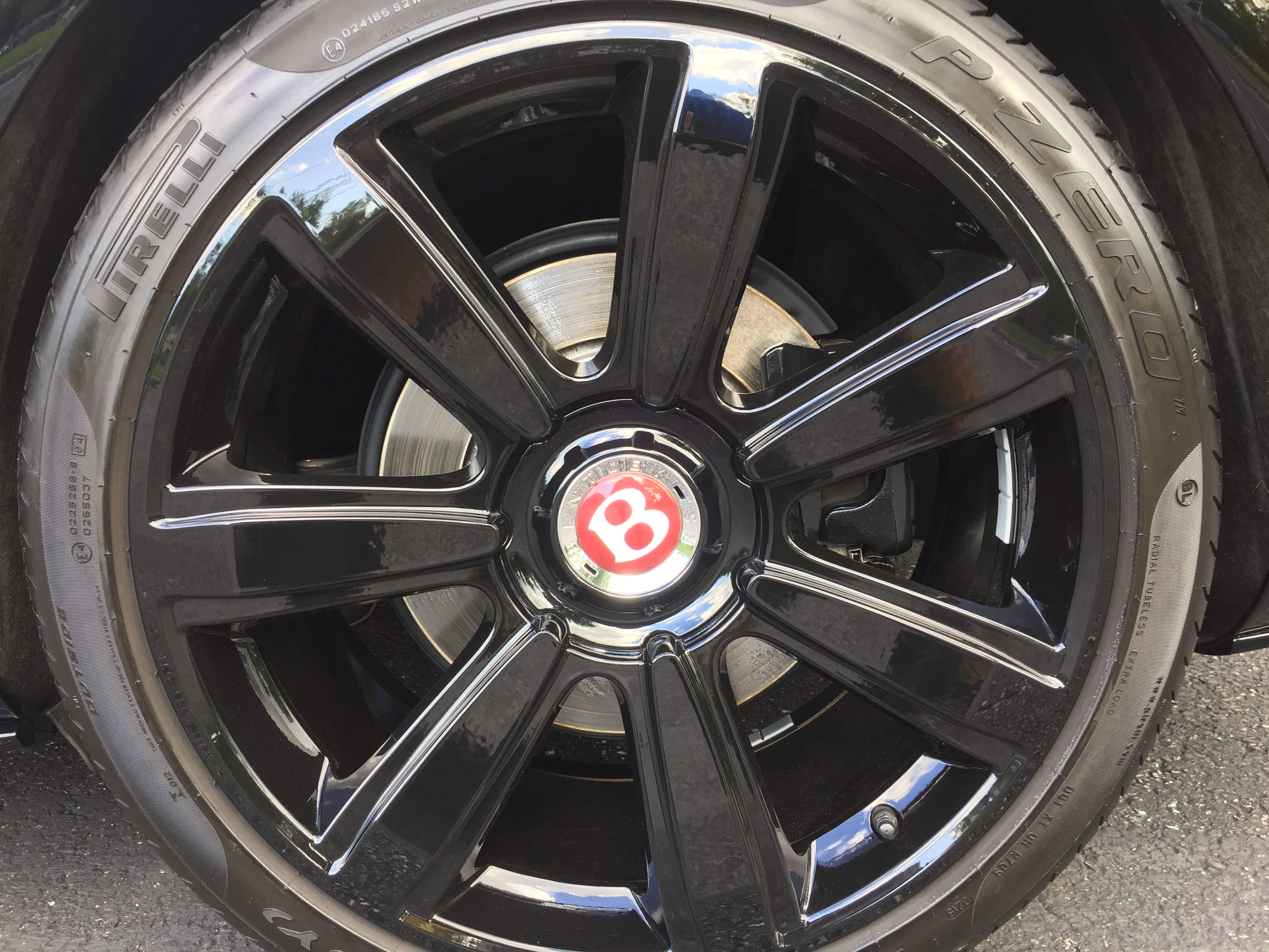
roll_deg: -2.2
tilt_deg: -10.3
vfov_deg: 48.2
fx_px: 1063
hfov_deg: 61.7
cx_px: 634
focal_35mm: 29
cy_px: 476
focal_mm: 4.15
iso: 40
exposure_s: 1/40
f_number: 2.2
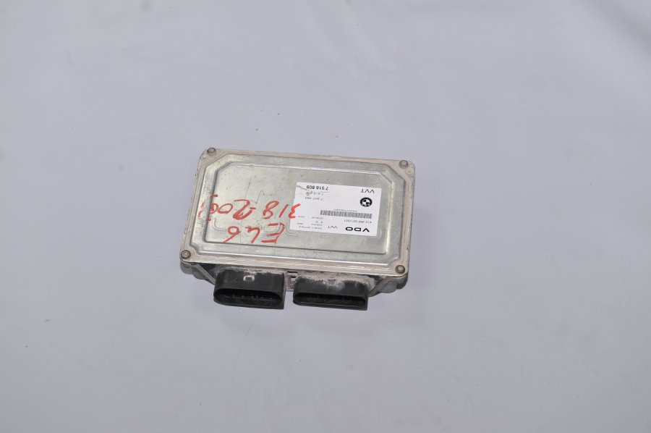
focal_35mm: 70
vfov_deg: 19.4
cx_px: 326
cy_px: 216
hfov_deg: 28.9
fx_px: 1264
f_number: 6.3
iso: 200
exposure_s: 1/100
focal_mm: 70
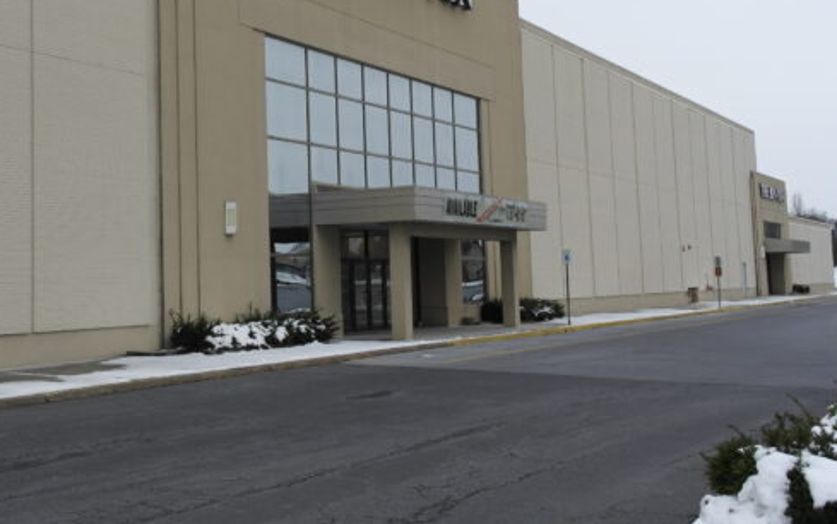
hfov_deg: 40.8
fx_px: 1095
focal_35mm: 48
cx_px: 223
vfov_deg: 26.7
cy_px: 156
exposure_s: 1/250
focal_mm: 20
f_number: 6.3
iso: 100
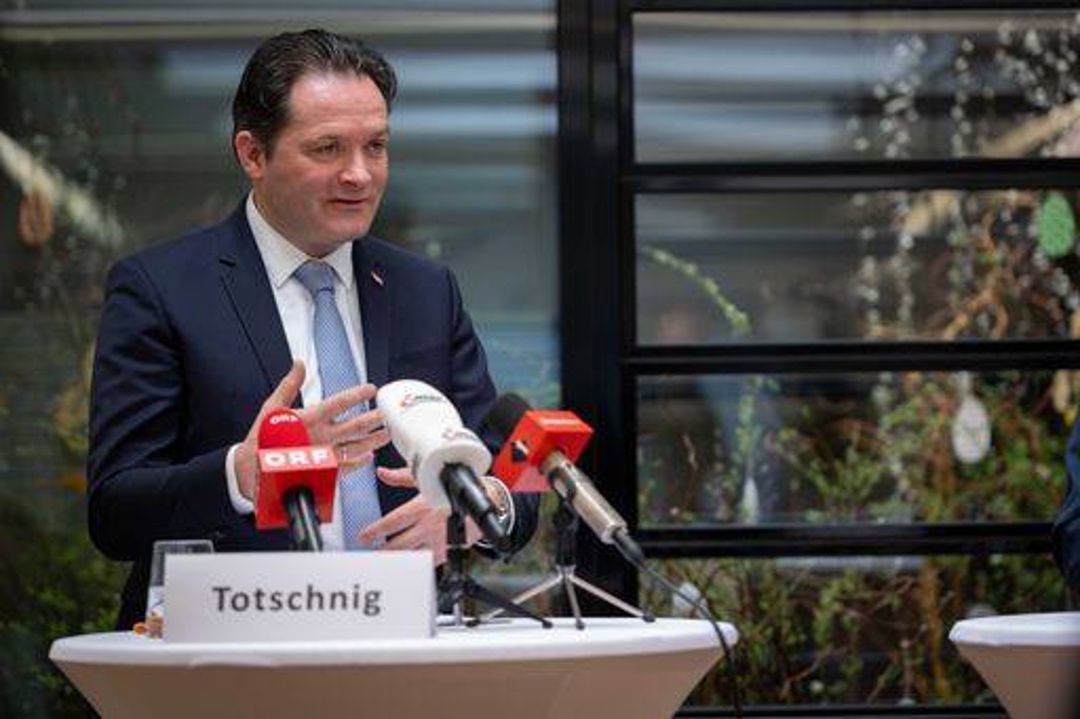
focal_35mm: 145
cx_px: 540
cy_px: 360
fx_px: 4348
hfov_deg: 14.2
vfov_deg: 9.5
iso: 800
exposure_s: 1/200
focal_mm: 145
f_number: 3.2
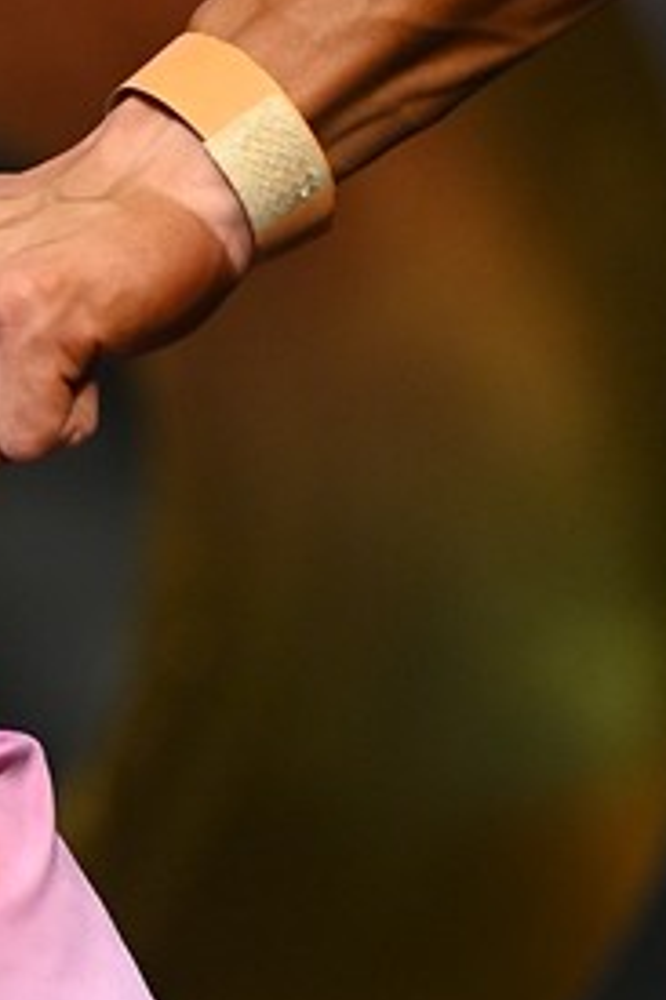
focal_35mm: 1163
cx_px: -835
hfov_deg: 1.2
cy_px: 40
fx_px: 32311
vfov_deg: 1.8
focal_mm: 200
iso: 800
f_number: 2.8
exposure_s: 1/400
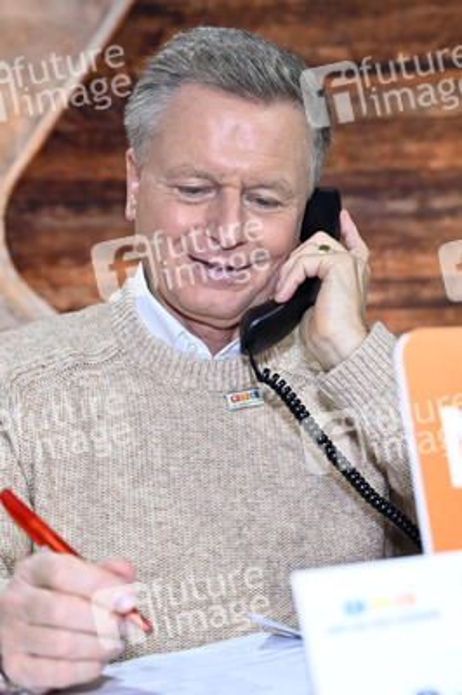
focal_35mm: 38
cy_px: 348
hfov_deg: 35.0
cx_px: 231
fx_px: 733
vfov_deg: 50.7
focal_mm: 38
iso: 1000
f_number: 4
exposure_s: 1/200
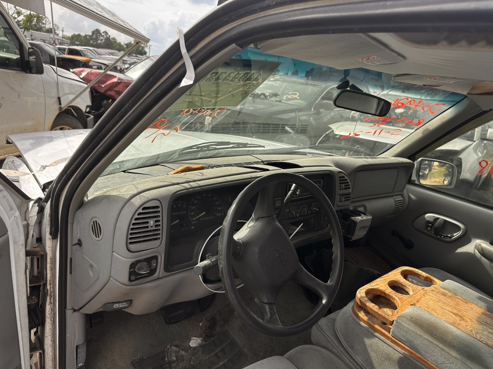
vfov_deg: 56.8
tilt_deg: -16.3
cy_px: 184
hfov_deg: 71.6
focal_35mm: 24
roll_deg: -10.5
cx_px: 246
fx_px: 342
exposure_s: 1/1374
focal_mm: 6.86
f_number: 1.78
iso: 80
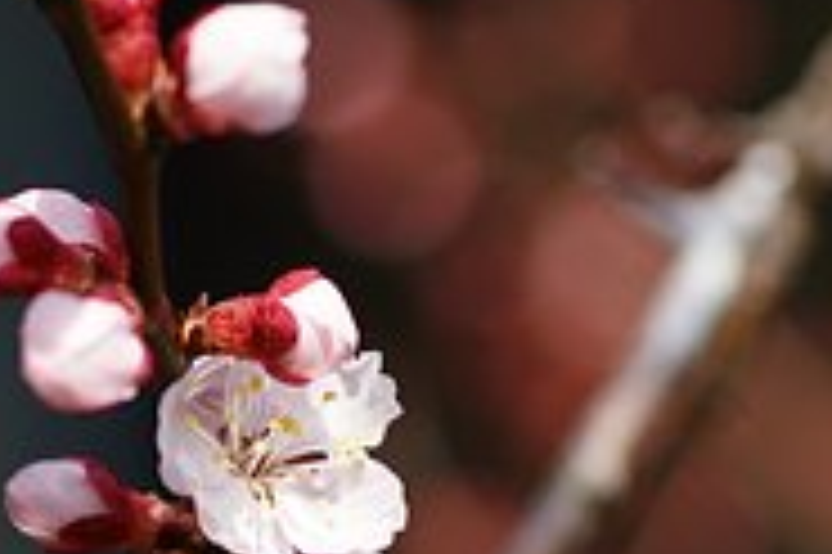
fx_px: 8160
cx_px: 261
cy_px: 482
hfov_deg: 5.8
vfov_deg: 3.9
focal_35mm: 353
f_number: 2.8
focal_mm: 85
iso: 200
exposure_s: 1/2000
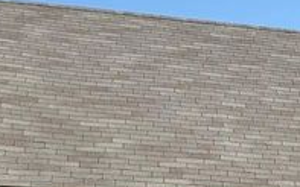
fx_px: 1079
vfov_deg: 9.6
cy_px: 277
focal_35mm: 132
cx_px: 454
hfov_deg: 14.7
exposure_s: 1/3425
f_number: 1.78
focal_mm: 6.76
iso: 80
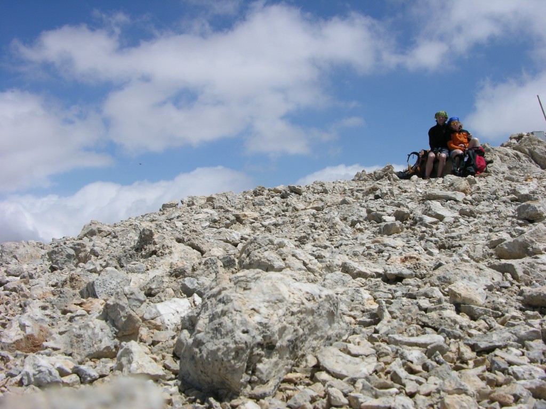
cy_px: 204
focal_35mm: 35
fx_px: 552
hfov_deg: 52.6
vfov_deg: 40.7
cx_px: 273
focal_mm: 8.9
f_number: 8
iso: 50
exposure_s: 1/300
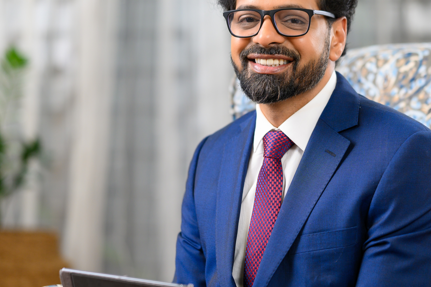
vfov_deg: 8.9
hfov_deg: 13.2
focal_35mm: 155
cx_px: 273
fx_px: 1856
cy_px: 170
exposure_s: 1/200
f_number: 1.8
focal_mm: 85
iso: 320
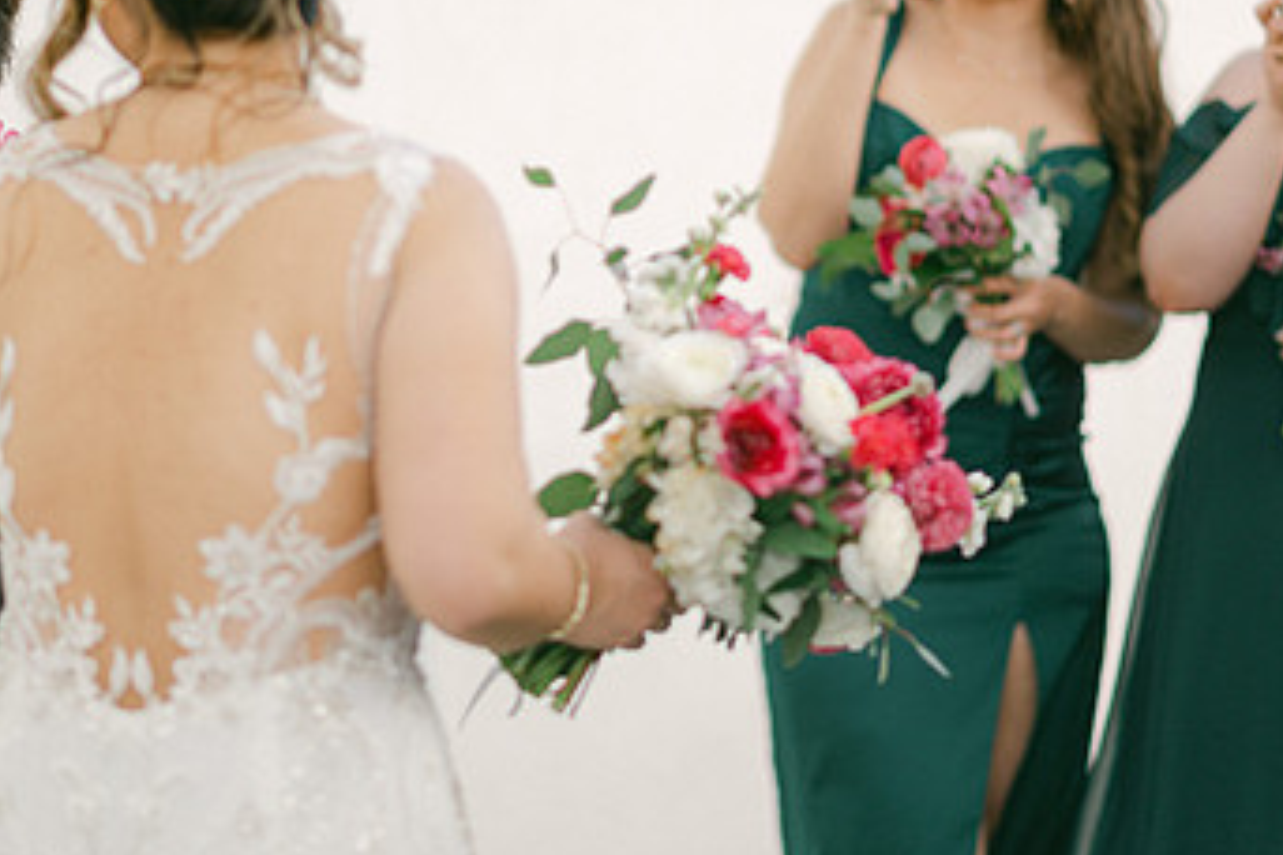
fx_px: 5132
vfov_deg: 9.5
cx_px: 514
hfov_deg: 14.2
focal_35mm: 144
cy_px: 246
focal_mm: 85
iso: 80
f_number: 1.8
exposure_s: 1/2500
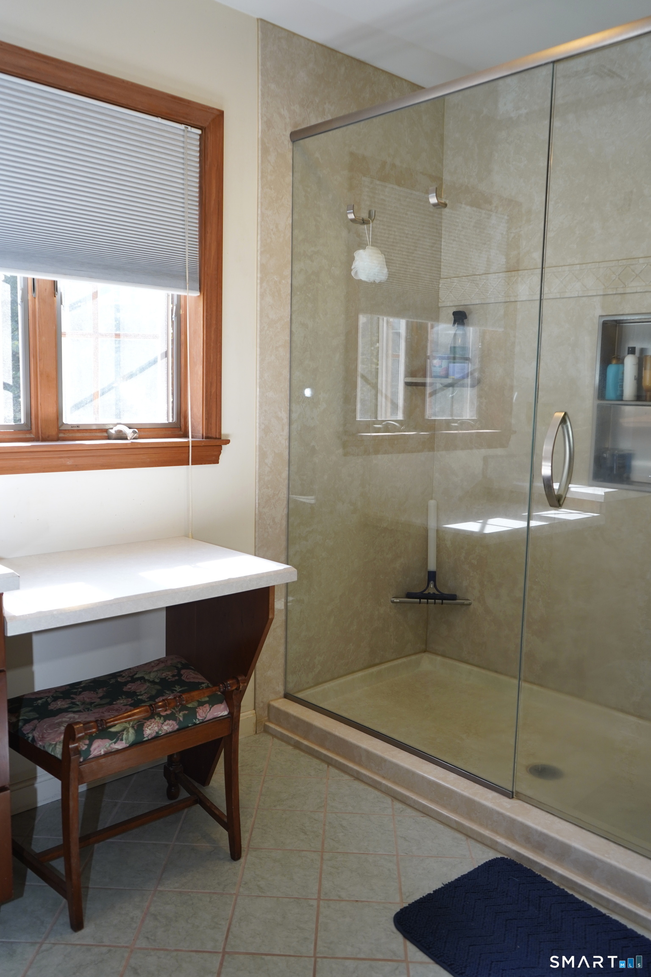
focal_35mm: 29
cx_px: 326
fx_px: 787
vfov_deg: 63.7
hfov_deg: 45.0
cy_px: 488
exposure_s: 1/160
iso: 640
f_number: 4
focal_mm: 29
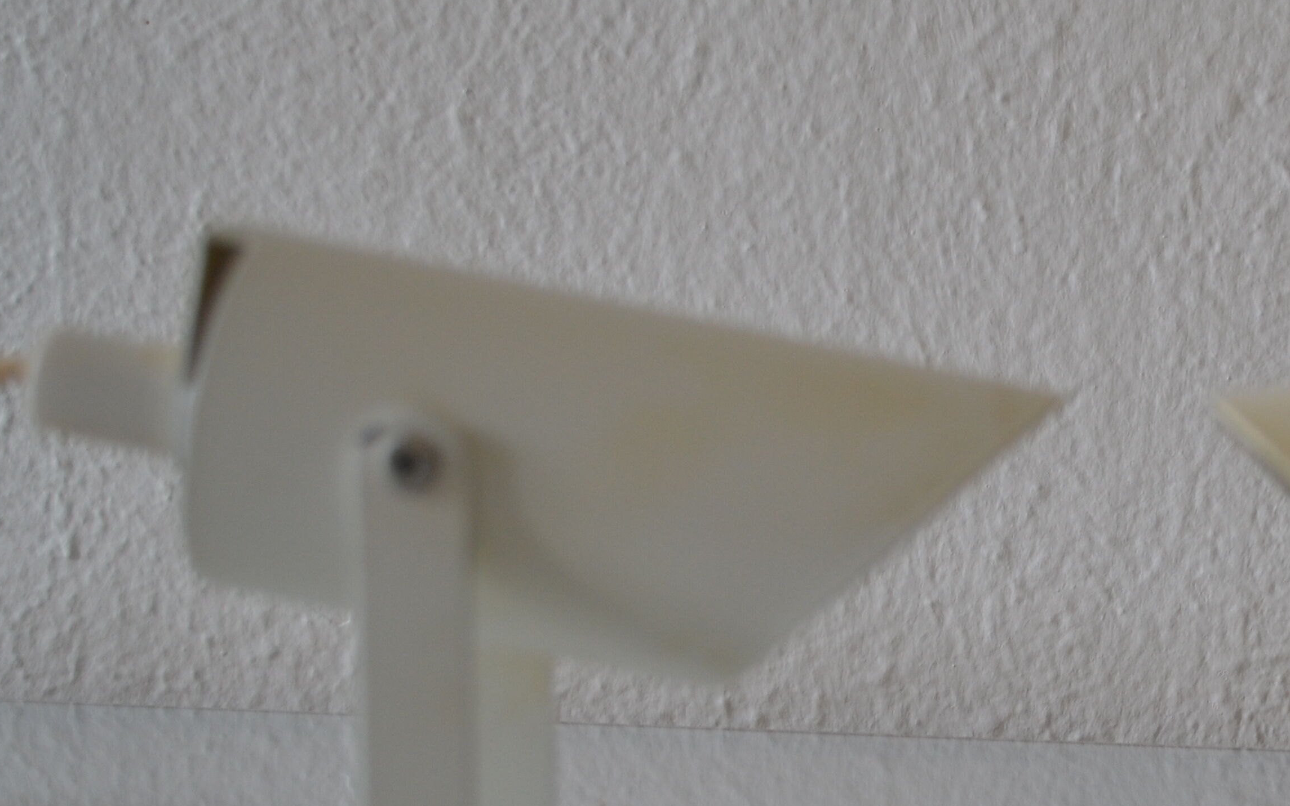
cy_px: 565
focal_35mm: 80
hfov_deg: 25.1
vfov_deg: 16.3
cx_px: 1148
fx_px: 2813
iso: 400
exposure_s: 1/50
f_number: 4.2
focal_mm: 26
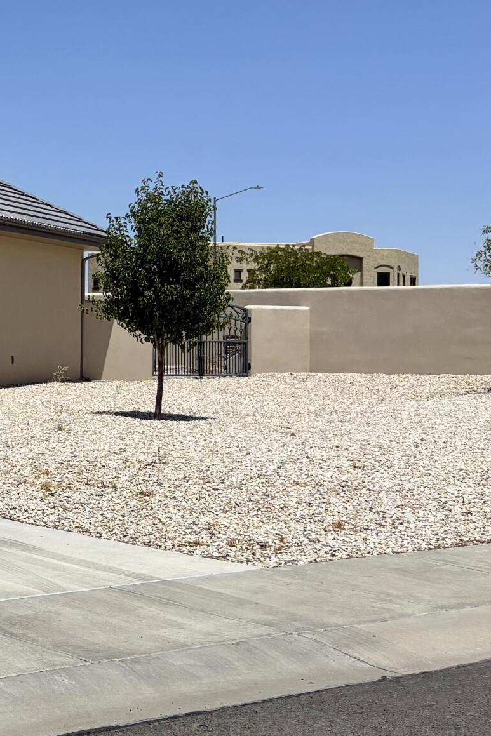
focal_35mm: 70
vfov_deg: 28.8
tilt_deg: +2.5
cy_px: 316
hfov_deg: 15.9
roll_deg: -1.5
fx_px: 1432
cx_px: -443
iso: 50
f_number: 1.6
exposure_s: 1/7692
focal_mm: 5.96
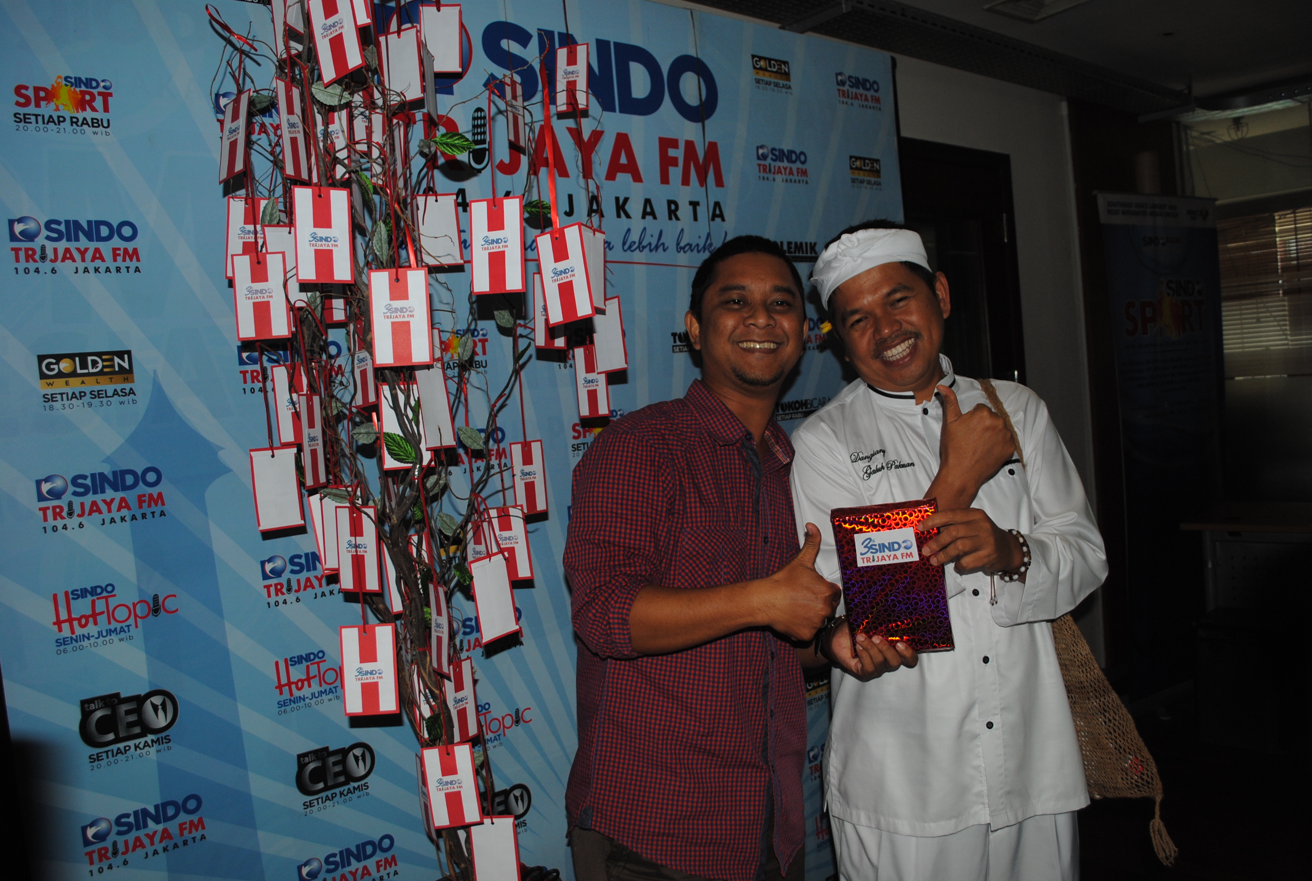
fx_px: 1096
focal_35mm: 30
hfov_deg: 61.8
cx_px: 656
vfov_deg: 43.8
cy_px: 440
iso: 200
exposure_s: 1/60
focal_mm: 20
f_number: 3.8
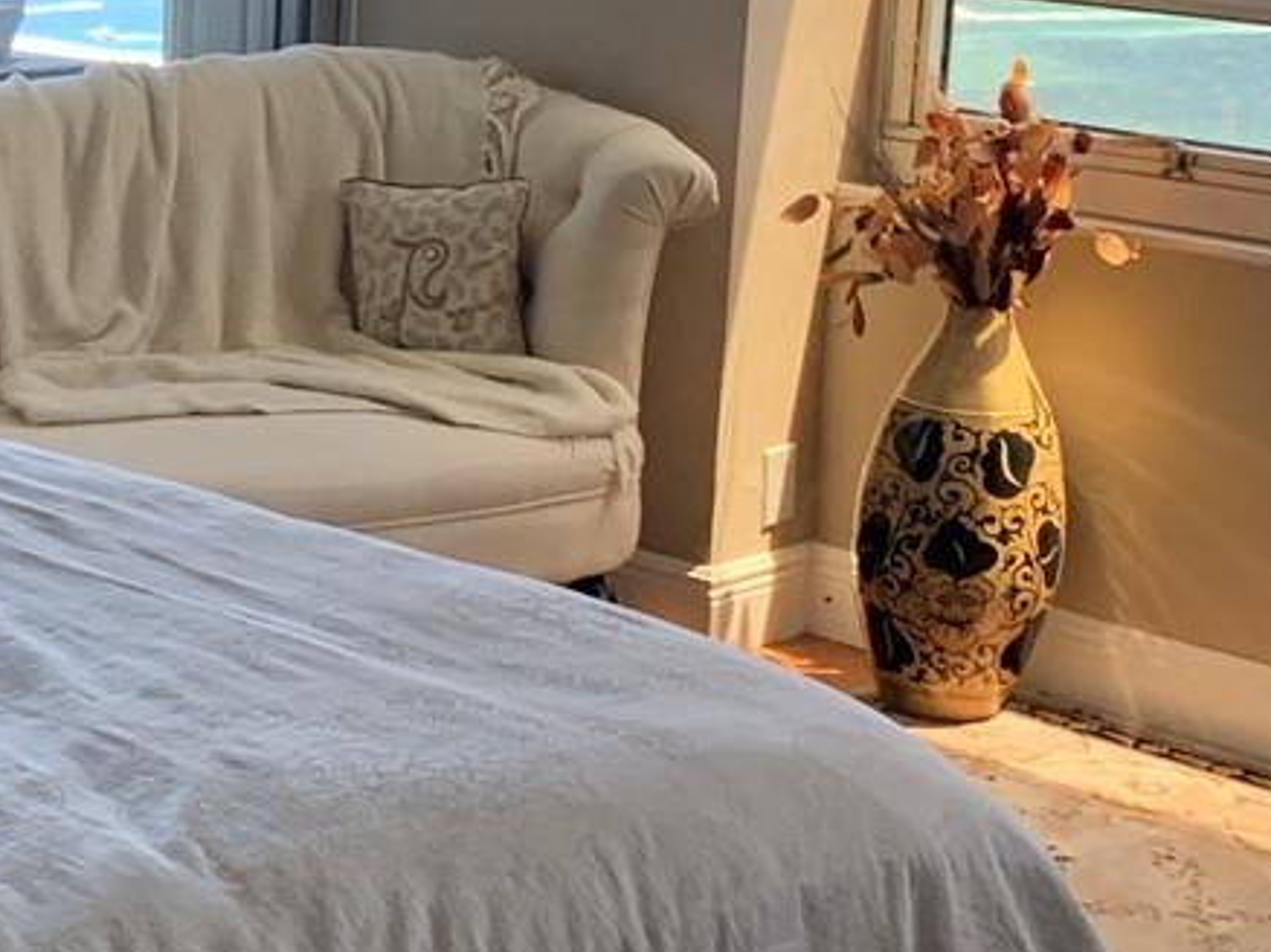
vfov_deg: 15.5
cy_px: 341
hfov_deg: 19.6
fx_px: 3486
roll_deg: +0.9
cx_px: -218
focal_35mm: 95
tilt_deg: -12.7
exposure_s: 1/107
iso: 100
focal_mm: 4.25
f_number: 1.8
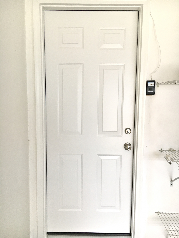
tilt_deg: -6.4
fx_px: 200
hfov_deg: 48.2
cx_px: 90
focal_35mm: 29
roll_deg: -0.9
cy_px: 119
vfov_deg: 61.7
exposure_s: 1/30
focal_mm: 4.15
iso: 40
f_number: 2.2
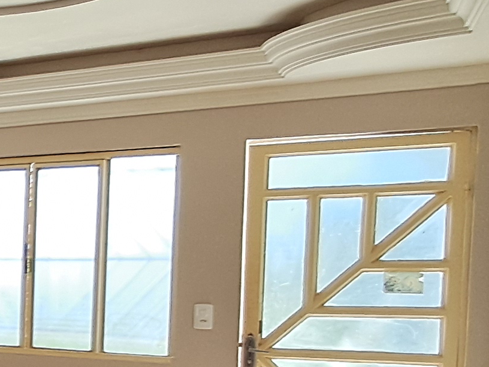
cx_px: -280
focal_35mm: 64
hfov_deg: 23.2
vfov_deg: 22.3
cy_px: 344
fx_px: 904
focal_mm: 1.64
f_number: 2.2
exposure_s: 1/120
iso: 64
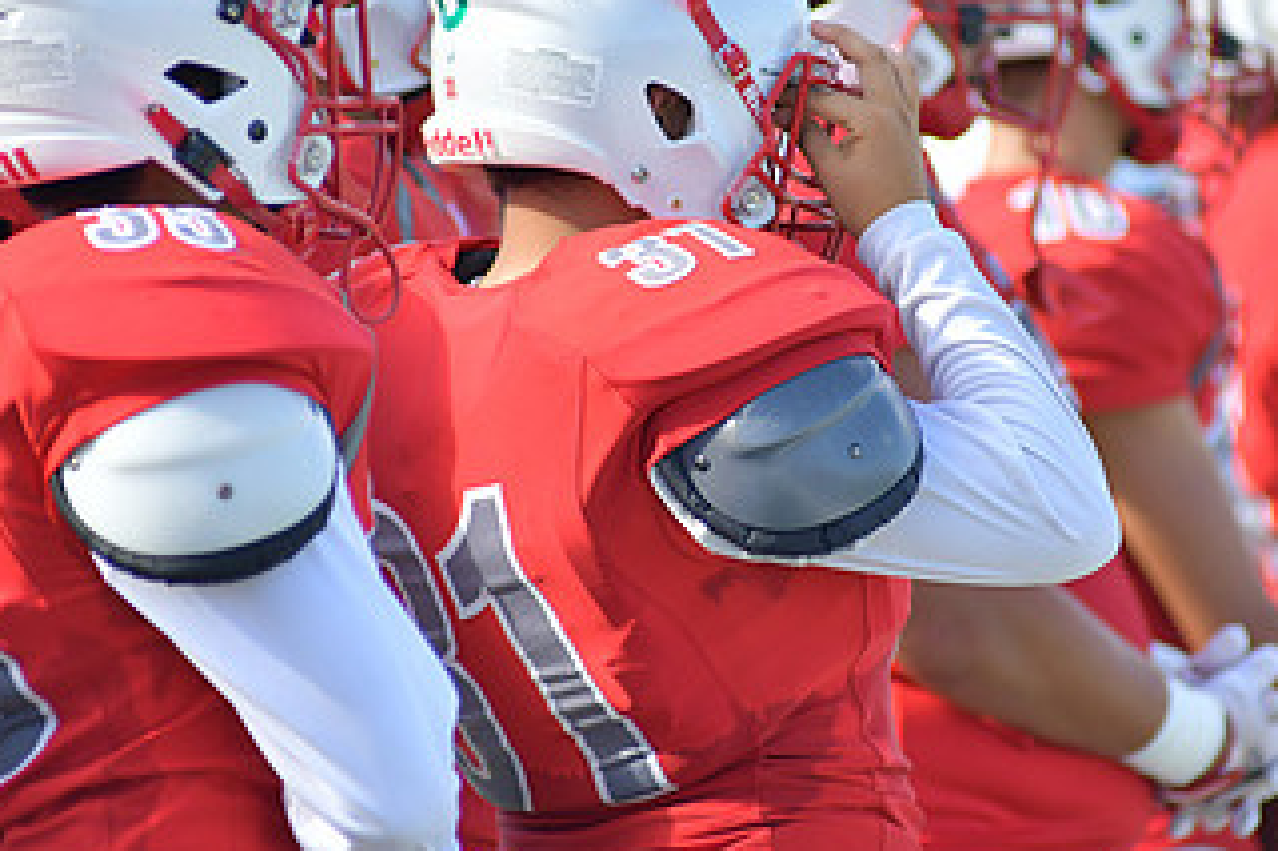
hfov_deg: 3.8
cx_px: 723
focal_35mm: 544
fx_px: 19301
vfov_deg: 2.5
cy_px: 338
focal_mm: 300
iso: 360
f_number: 3.5
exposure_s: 1/2000
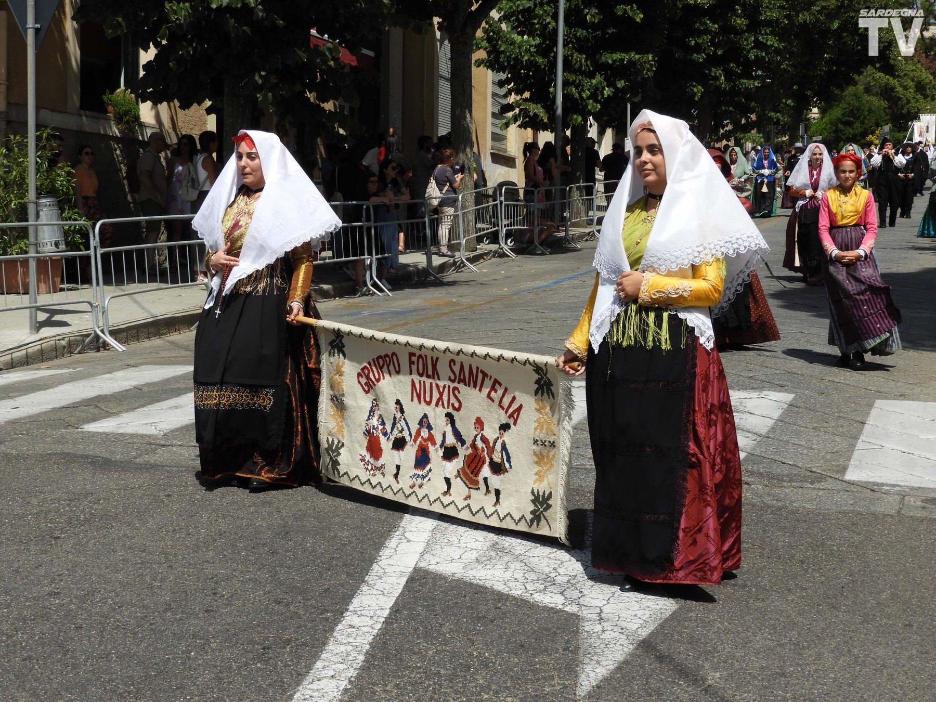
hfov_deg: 32.2
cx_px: 468
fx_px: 1622
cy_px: 351
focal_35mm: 60
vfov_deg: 24.4
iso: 100
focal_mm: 10.7
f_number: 4.2
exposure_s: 1/1250
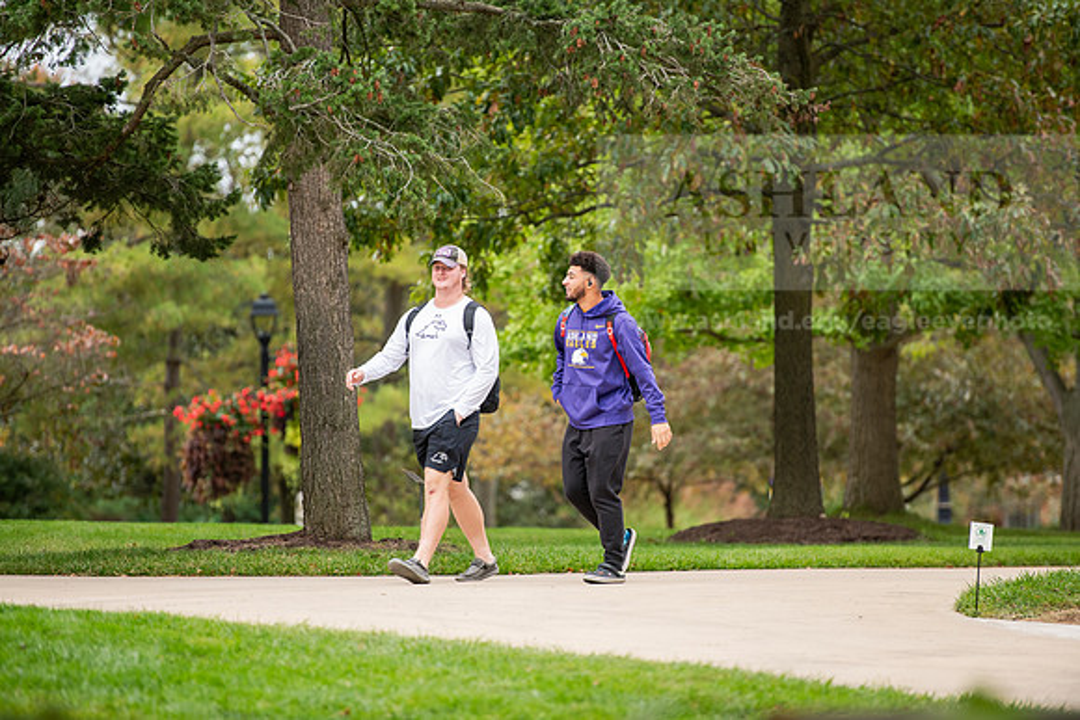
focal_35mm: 200
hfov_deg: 10.3
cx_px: 540
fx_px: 6001
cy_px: 360
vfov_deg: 6.9
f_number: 3.2
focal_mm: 200
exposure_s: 1/320
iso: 320
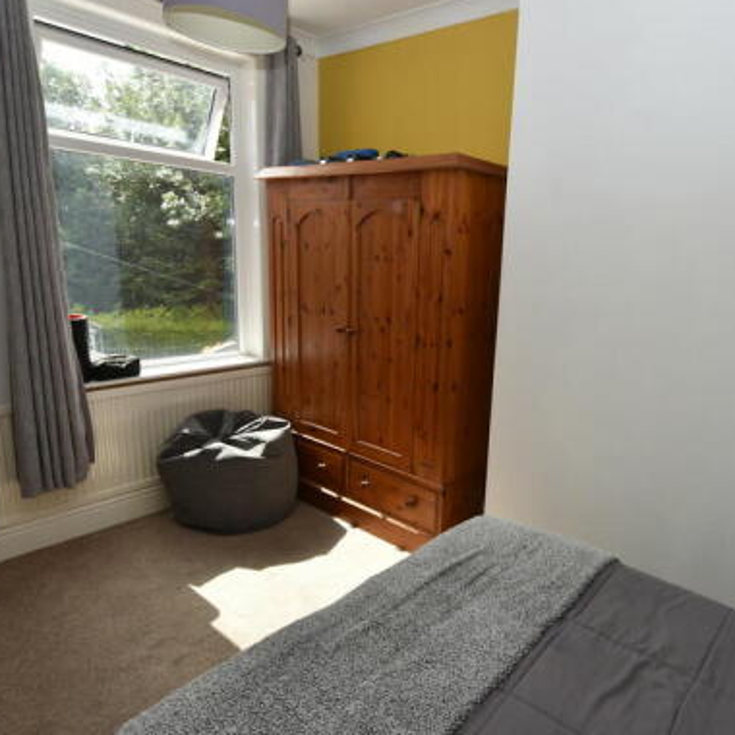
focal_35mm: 22
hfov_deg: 68.7
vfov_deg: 69.6
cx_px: 454
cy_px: 384
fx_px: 528
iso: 125
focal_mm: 10
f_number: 5.6
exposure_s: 1/125
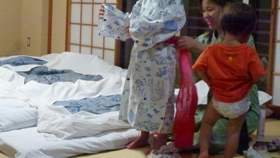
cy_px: 57
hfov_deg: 33.3
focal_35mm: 63
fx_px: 468
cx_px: 141
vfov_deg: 19.1
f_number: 4.4
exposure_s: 1/50
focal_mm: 10.1
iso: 1600
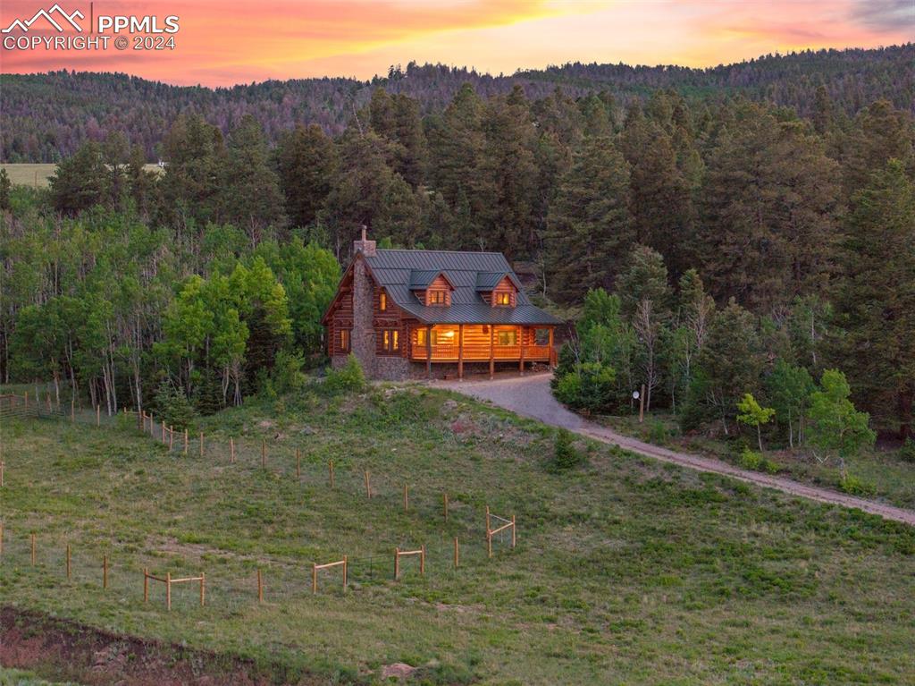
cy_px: 343
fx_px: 1849
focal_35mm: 70
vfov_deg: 21.0
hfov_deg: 27.8
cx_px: 458
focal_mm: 19.35
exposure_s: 1/15
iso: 710
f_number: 2.8
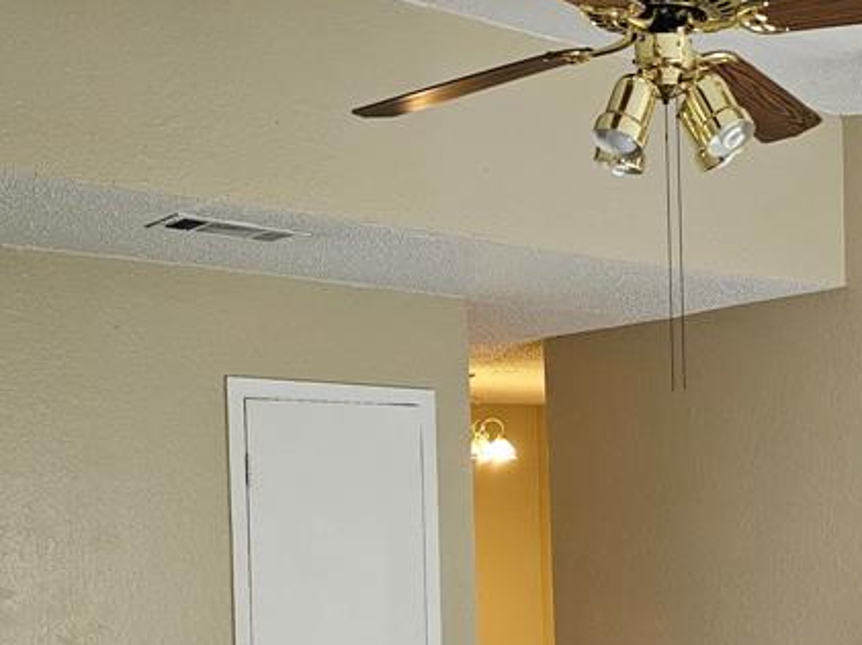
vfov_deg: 25.3
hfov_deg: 33.4
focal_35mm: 56
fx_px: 1393
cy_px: 571
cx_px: 688
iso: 400
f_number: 1.7
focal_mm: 6.3
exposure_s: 1/120
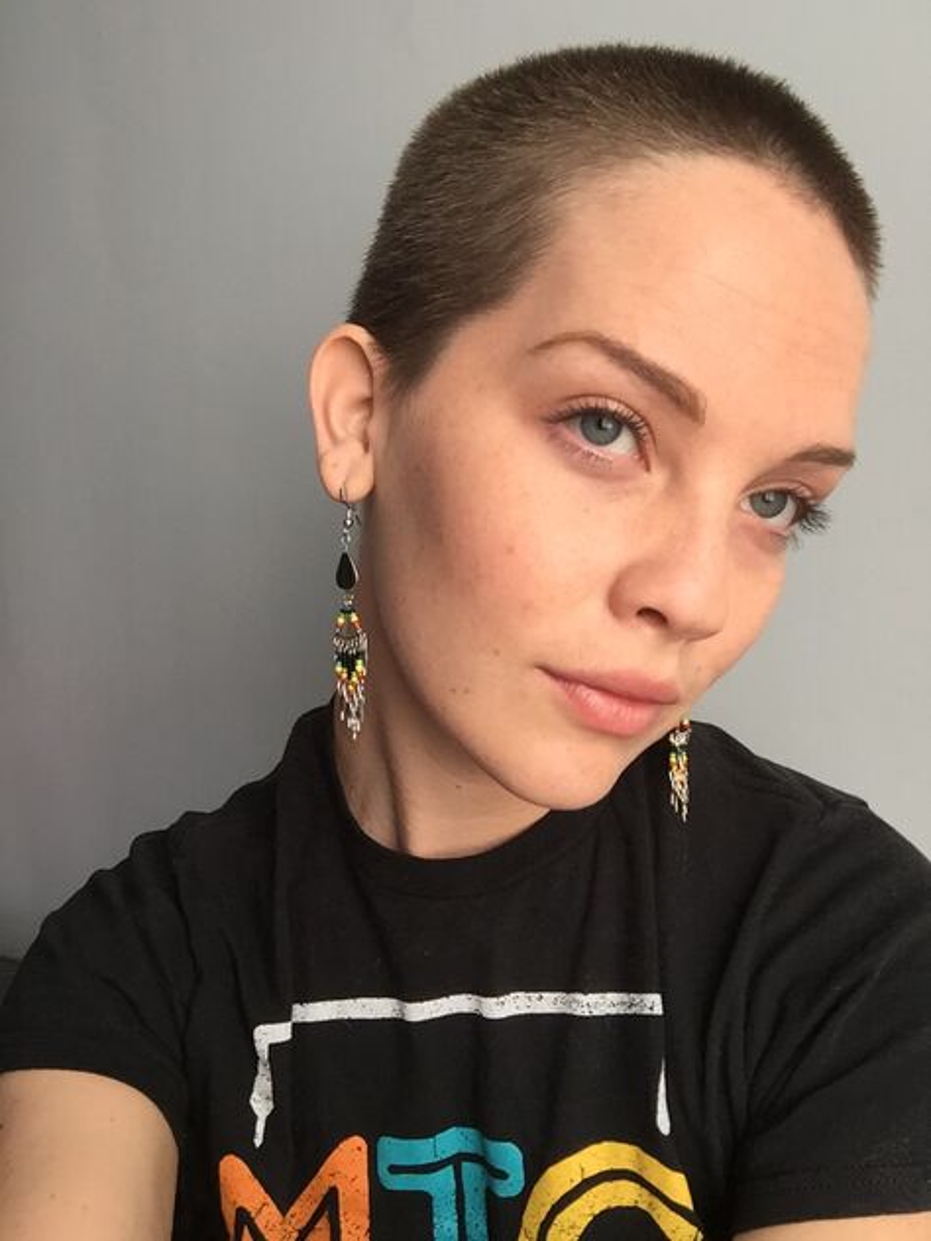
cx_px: 466
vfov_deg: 58.4
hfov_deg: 45.4
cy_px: 620
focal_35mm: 31
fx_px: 1112
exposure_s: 1/120
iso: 50
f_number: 2.2
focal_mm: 2.65
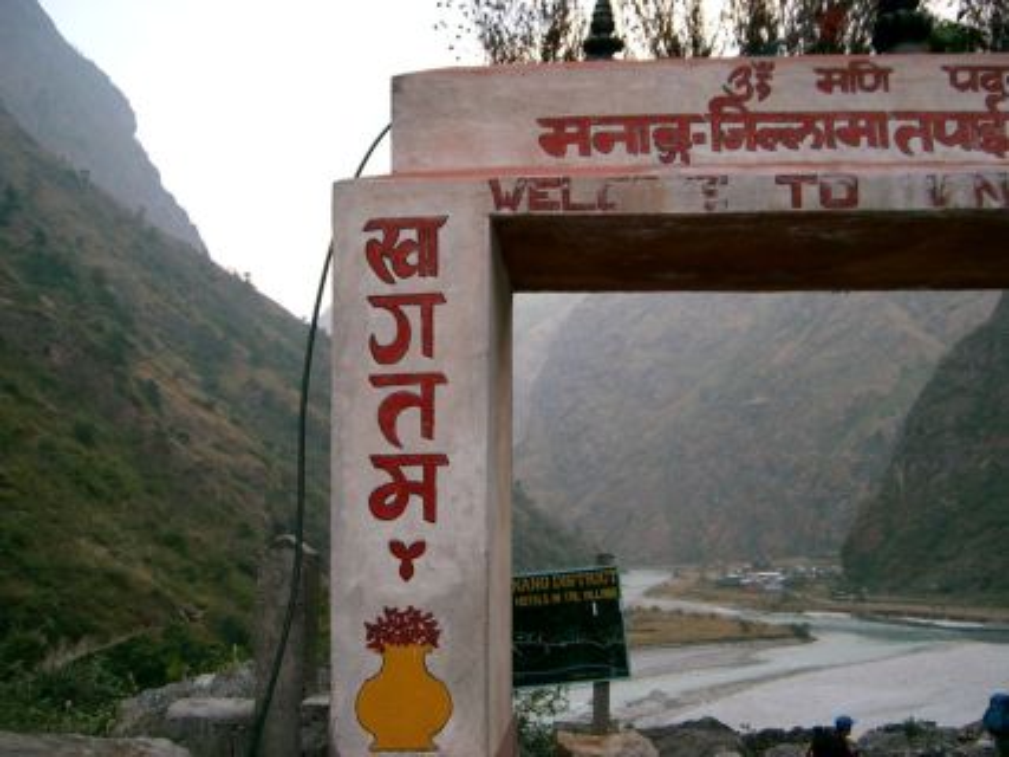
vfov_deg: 36.8
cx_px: 504
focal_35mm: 39
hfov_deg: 47.9
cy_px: 378
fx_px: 1136
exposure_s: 1/250
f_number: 2.8
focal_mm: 8
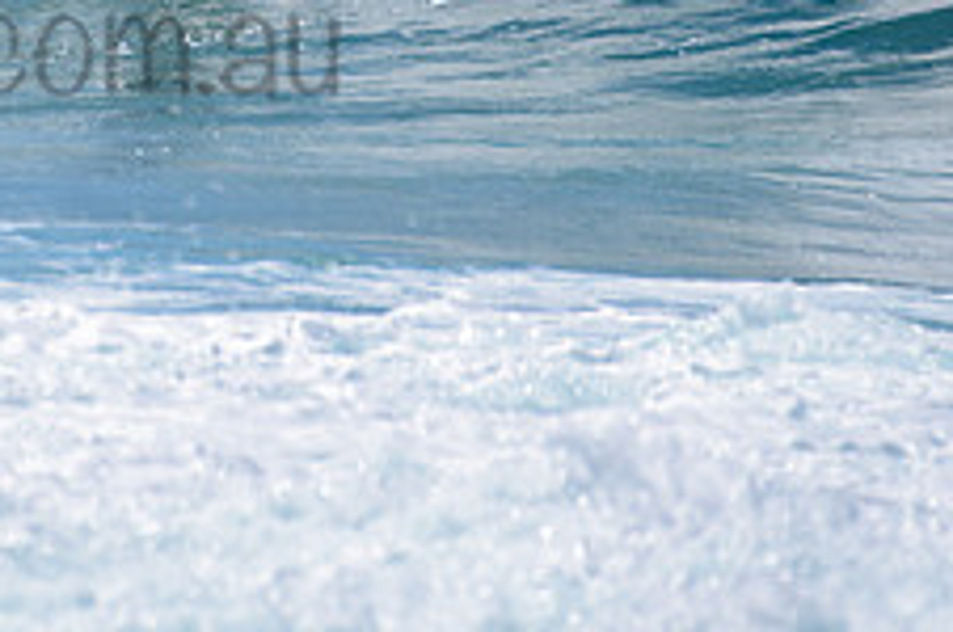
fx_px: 41660
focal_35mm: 1576
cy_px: -186
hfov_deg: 1.3
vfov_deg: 0.9
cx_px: 170
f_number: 5.6
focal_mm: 500
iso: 90
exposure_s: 1/2000
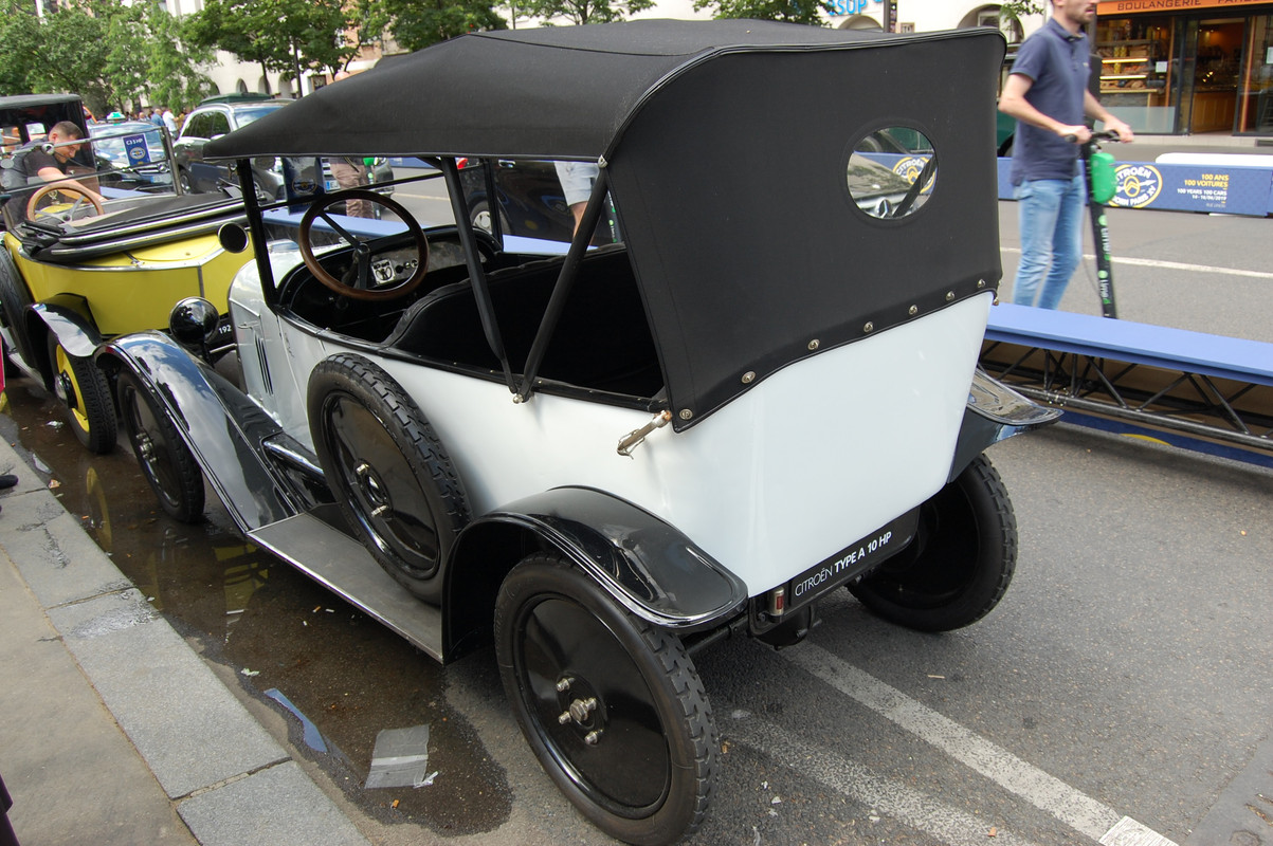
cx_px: 636
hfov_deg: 64.6
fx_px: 1007
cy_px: 423
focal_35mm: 28
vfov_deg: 45.6
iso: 200
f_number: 6.3
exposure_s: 1/160
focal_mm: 19
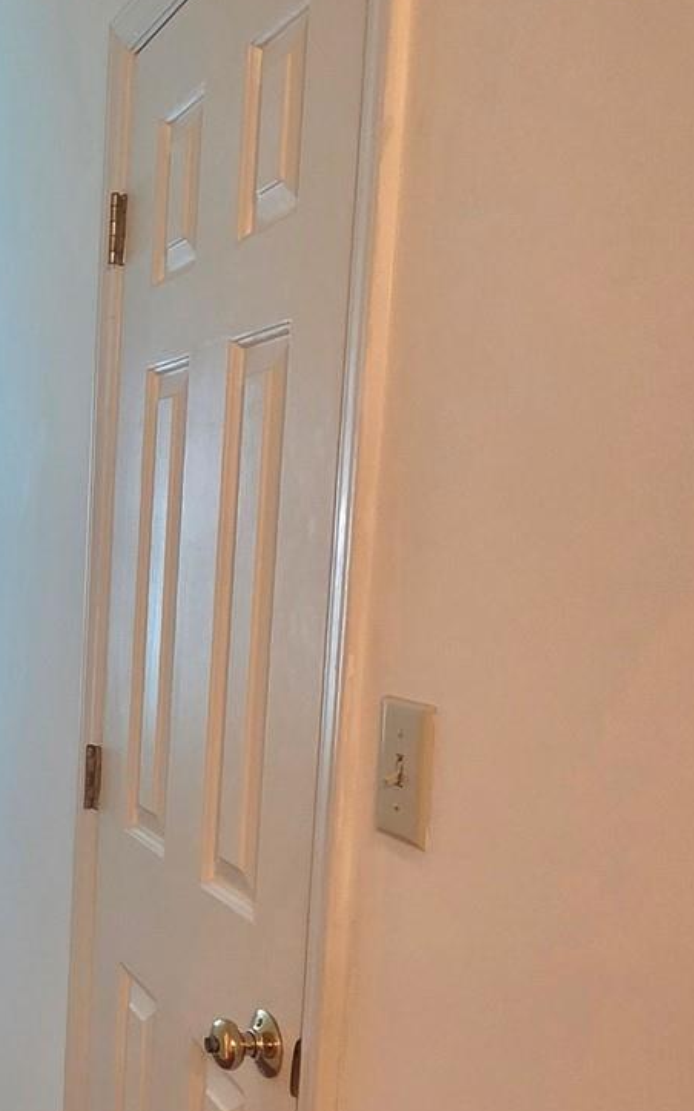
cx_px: -253
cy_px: 668
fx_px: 1181
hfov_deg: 26.6
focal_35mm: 39
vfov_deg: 50.1
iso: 250
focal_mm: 2.2
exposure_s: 1/120
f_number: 1.9
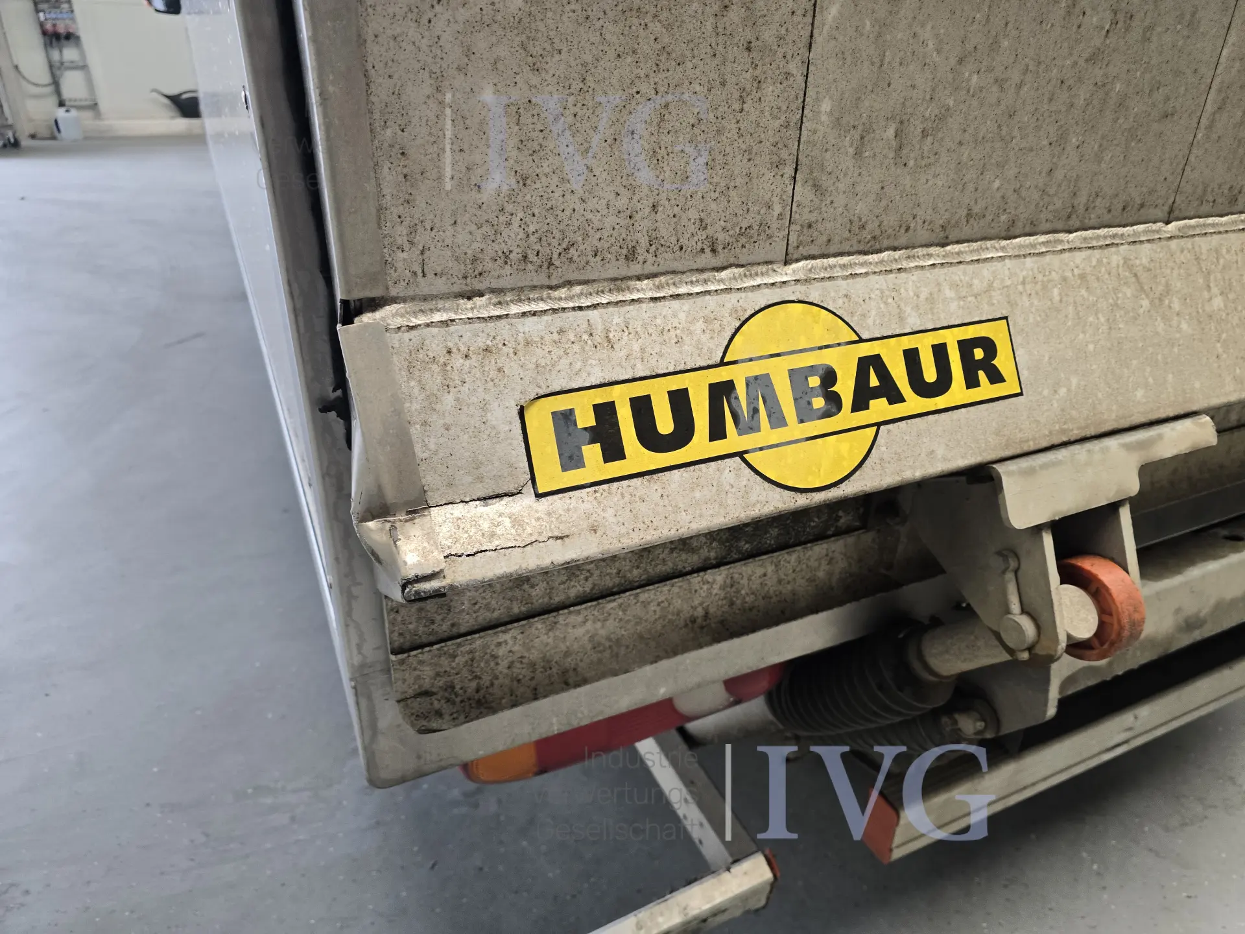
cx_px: 622
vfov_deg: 58.9
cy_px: 467
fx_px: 827
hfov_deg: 73.9
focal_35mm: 23
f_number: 1.7
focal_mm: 6.3
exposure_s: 1/180
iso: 200
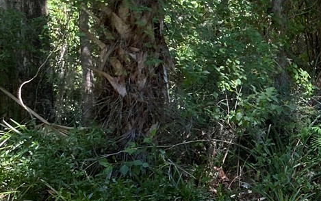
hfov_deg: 18.9
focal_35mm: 94
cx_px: 509
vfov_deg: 13.9
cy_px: 144
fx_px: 822
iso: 32
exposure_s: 1/178
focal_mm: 4.25
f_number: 1.8
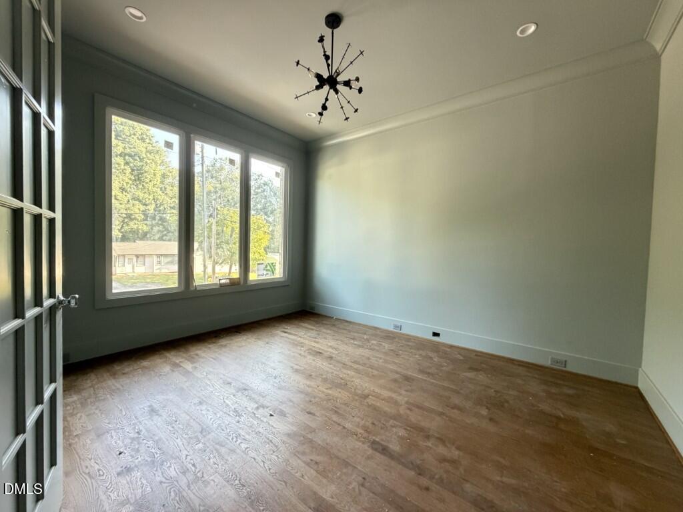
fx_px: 276
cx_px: 342
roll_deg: -1.1
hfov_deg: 102.1
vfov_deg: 85.7
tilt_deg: -2.0
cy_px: 256
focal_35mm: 14
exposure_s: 1/60
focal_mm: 2.22
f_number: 2.2
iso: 500
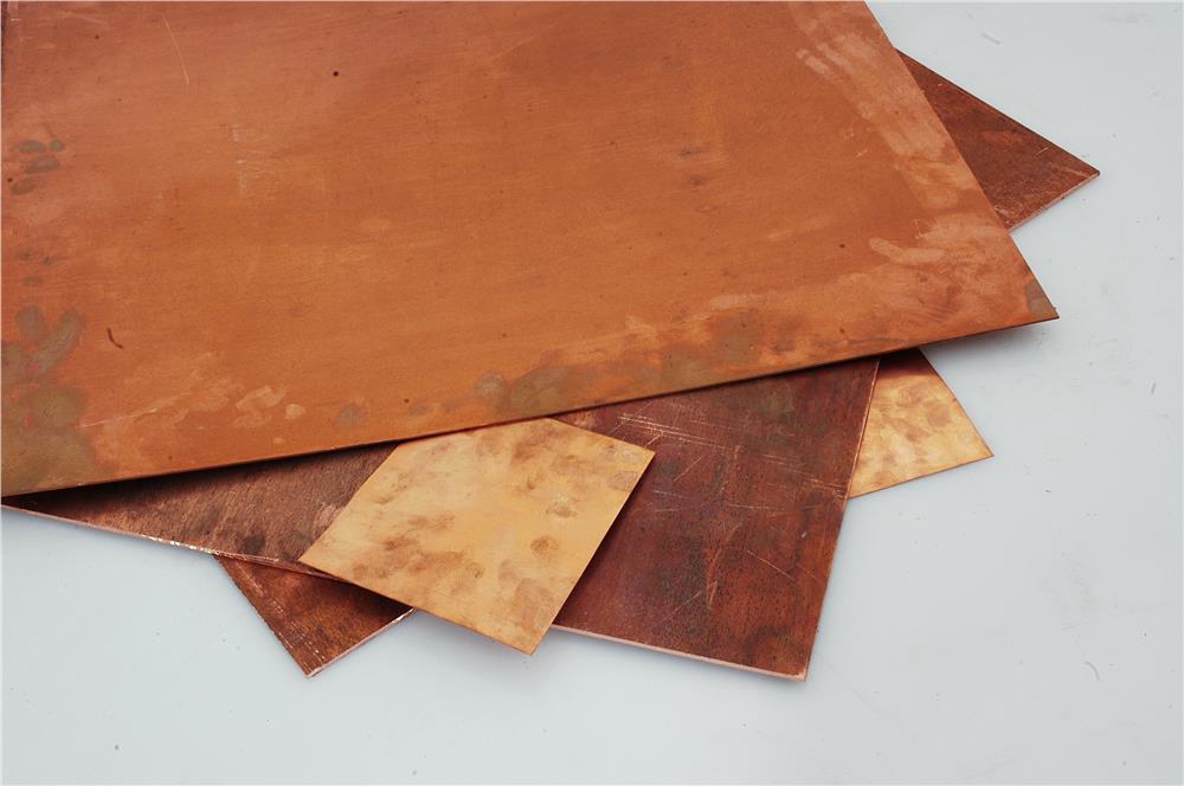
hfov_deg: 38.9
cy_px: 393
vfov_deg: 26.4
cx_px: 592
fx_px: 1675
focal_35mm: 51
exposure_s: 1/160
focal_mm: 34
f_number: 14
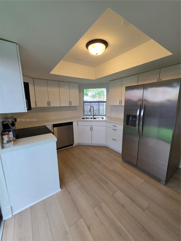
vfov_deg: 106.2
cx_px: 90
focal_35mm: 13
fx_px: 91
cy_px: 120
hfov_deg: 89.9
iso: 250
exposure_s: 1/359
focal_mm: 2.2
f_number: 1.9
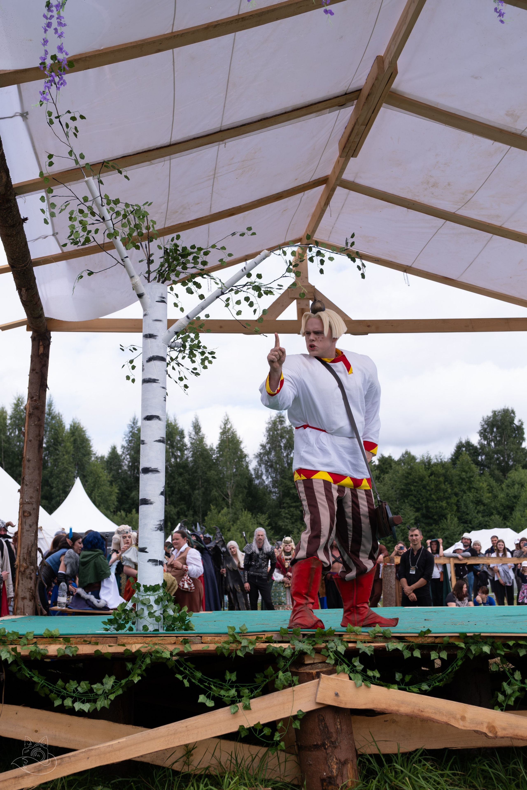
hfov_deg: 32.6
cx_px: 264
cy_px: 395
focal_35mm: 41
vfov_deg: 47.4
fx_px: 900
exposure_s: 1/1600
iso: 200
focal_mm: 27.4
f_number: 3.2
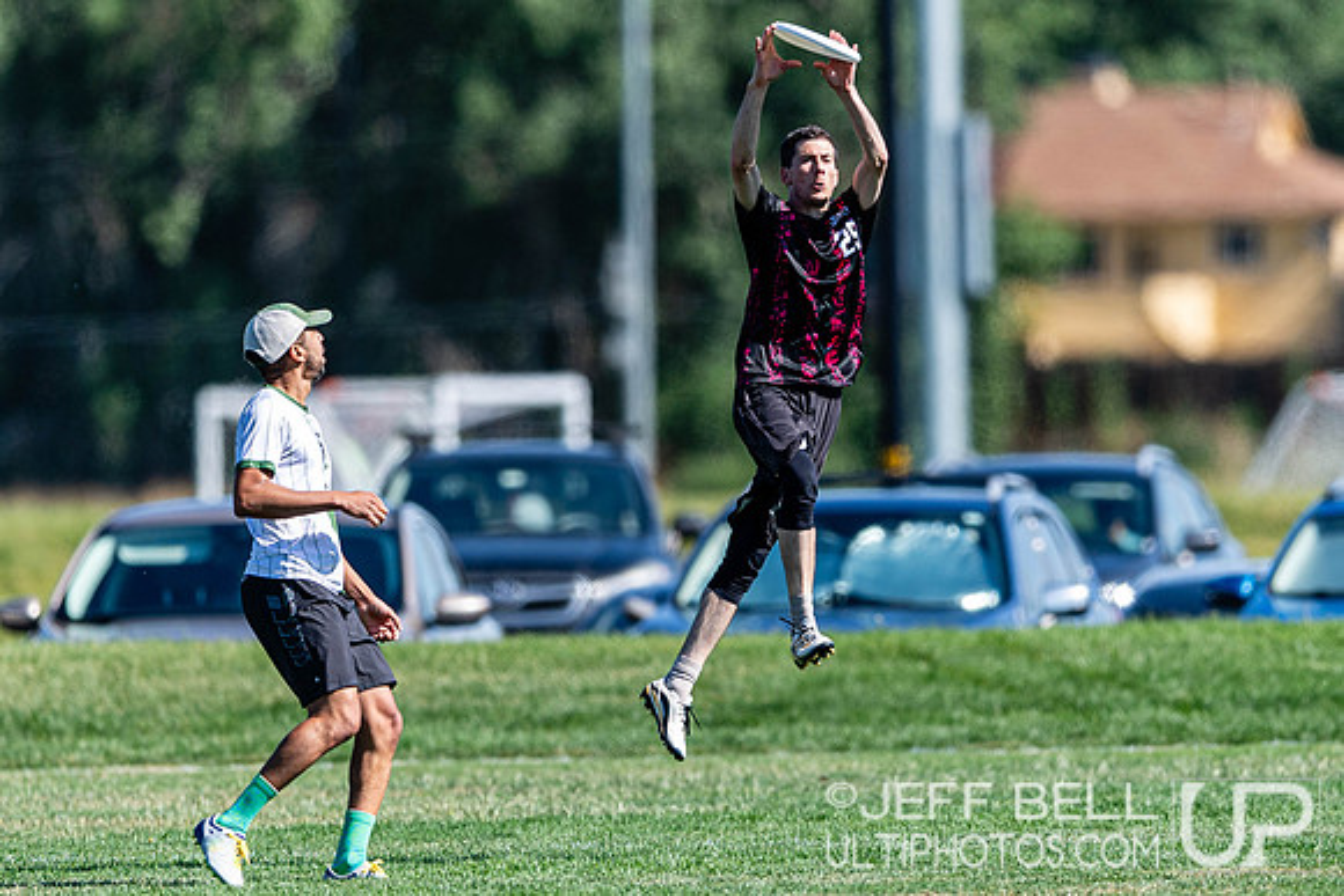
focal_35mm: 752
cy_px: 491
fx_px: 28076
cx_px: 842
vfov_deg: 1.8
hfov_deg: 2.7
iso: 140
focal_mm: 400
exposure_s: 1/2000
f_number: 2.8
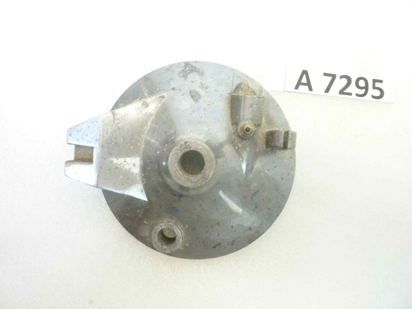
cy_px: 154
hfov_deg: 69.4
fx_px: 298
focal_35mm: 25
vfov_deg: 54.9
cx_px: 206
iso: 80
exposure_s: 1/13
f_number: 3.3
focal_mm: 4.1
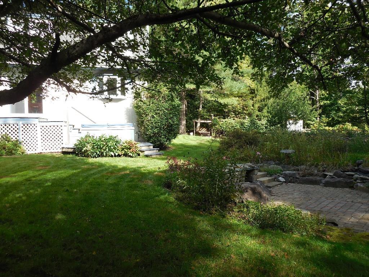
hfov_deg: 61.7
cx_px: 184
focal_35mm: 29
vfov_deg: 48.2
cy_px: 138
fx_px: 309
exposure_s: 1/200
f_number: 4
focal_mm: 5.2
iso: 125
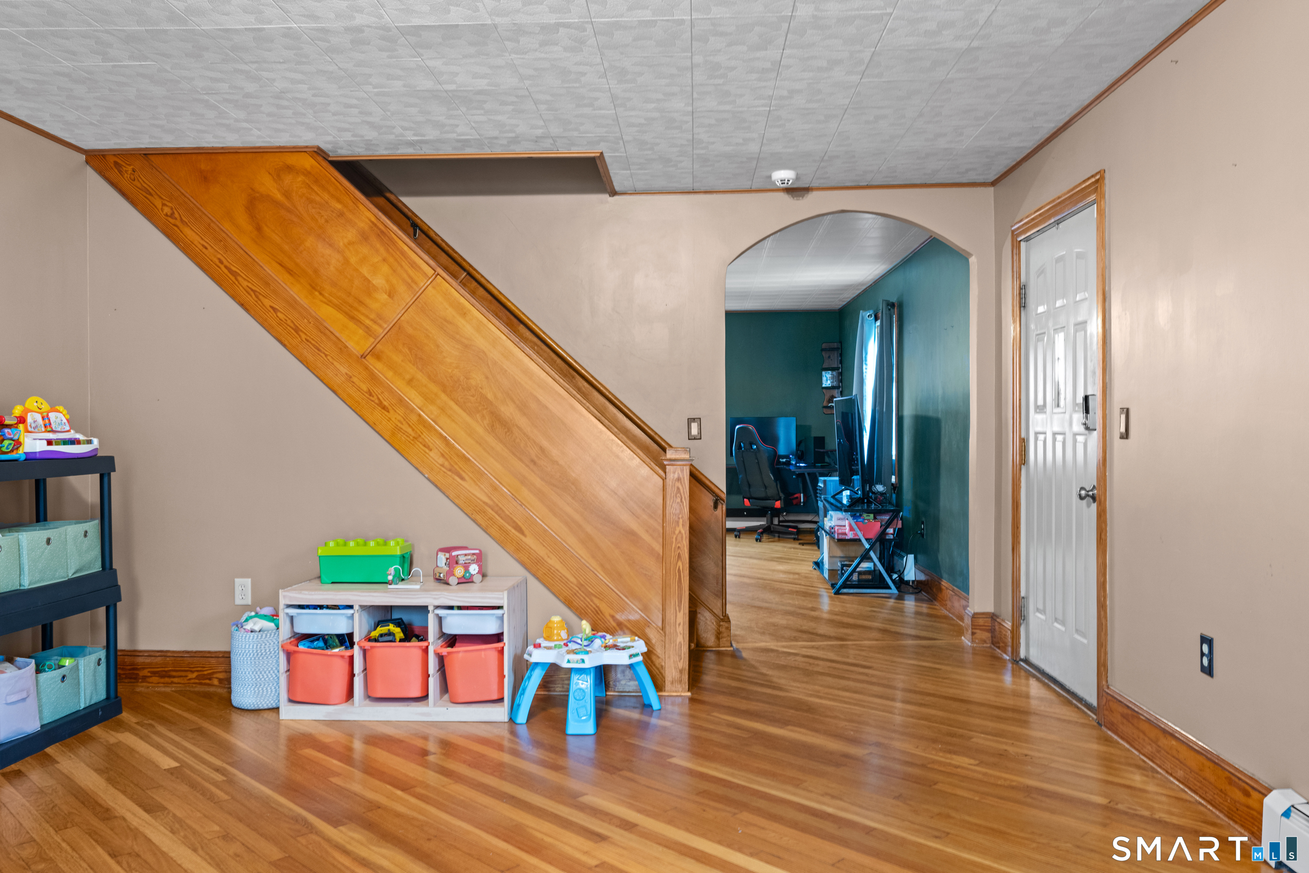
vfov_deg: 50.4
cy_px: 436
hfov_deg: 70.4
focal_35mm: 26
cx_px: 654
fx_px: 927
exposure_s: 4
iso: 320
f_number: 9
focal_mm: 25.5
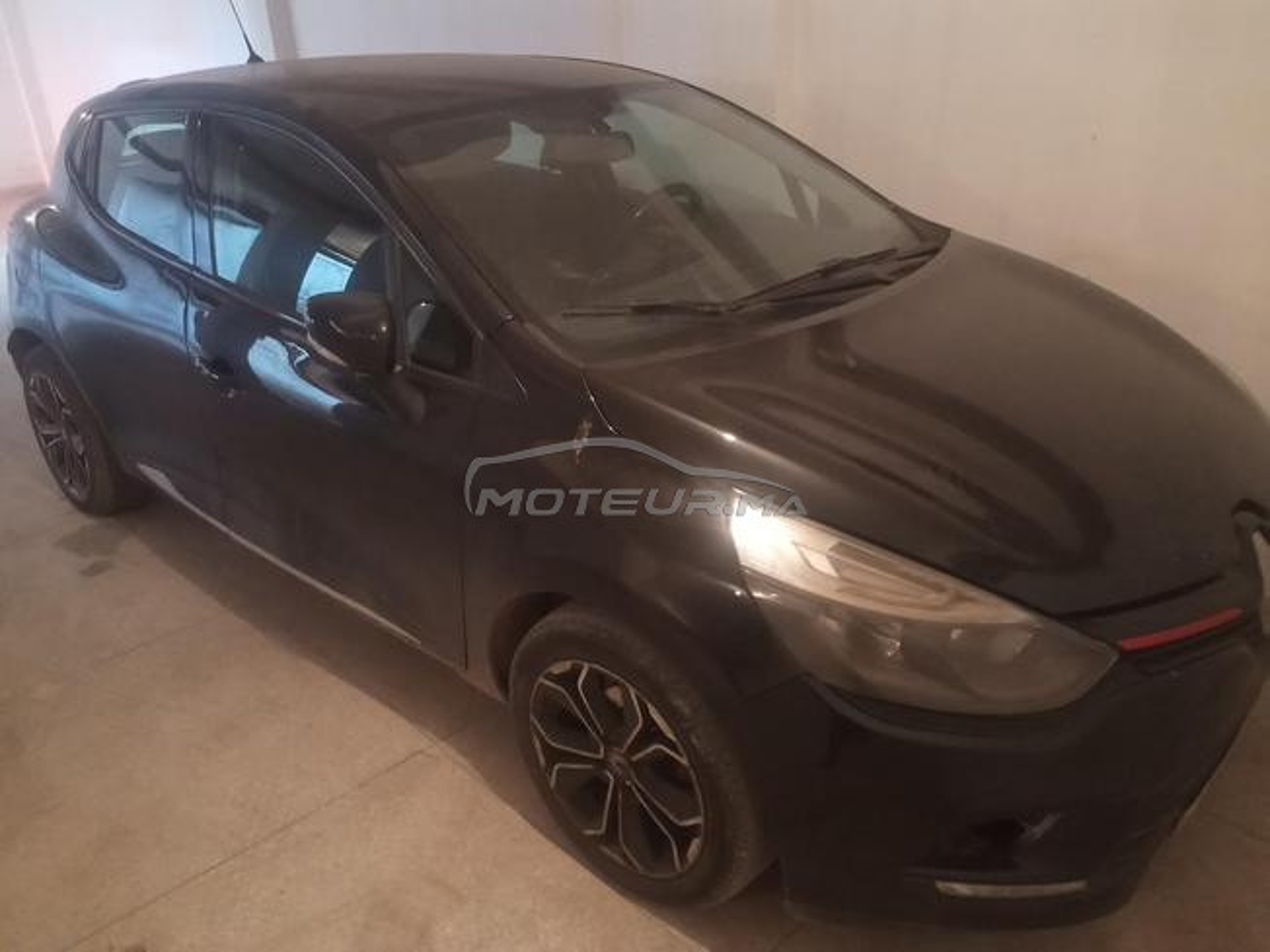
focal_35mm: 28
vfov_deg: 49.7
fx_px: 1027
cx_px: 635
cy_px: 476
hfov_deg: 63.4
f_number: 2.2
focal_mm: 3.73
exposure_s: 1/30
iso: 1693
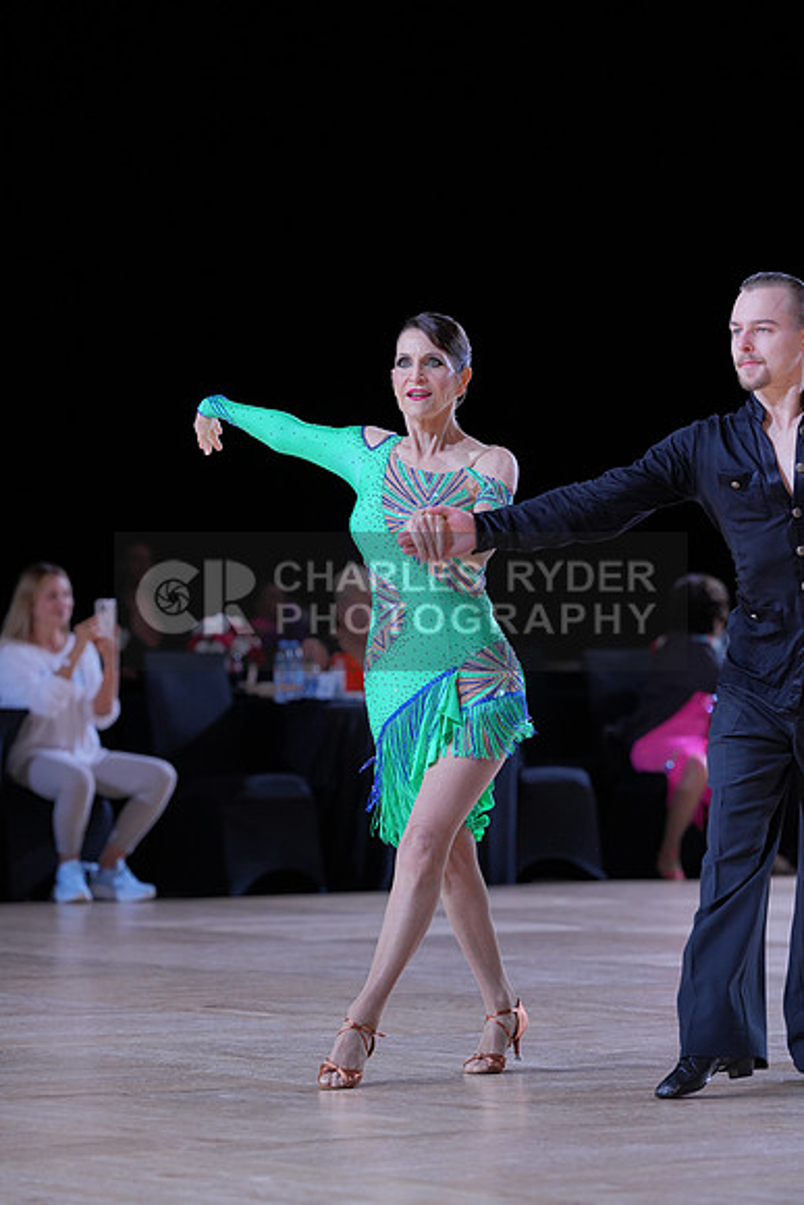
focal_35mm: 170
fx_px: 5691
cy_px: 602
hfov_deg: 8.1
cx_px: 402
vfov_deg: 12.1
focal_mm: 170
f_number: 4
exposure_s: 1/400
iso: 640
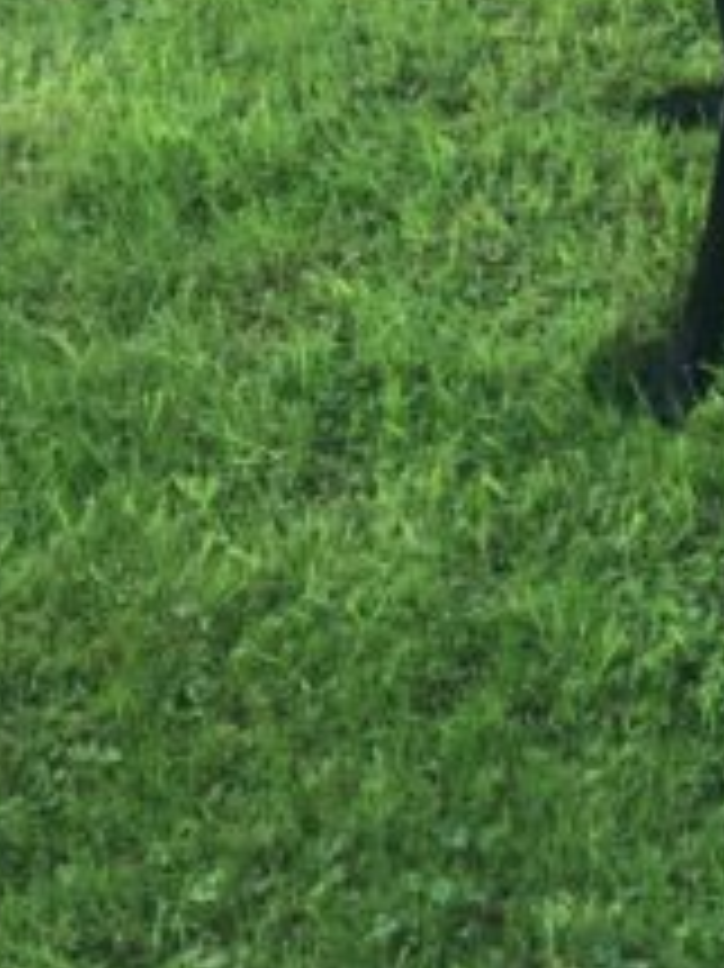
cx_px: 724
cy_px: -86
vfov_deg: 22.8
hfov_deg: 17.8
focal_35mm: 81
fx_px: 2261
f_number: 2.2
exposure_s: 1/246
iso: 32
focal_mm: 4.15
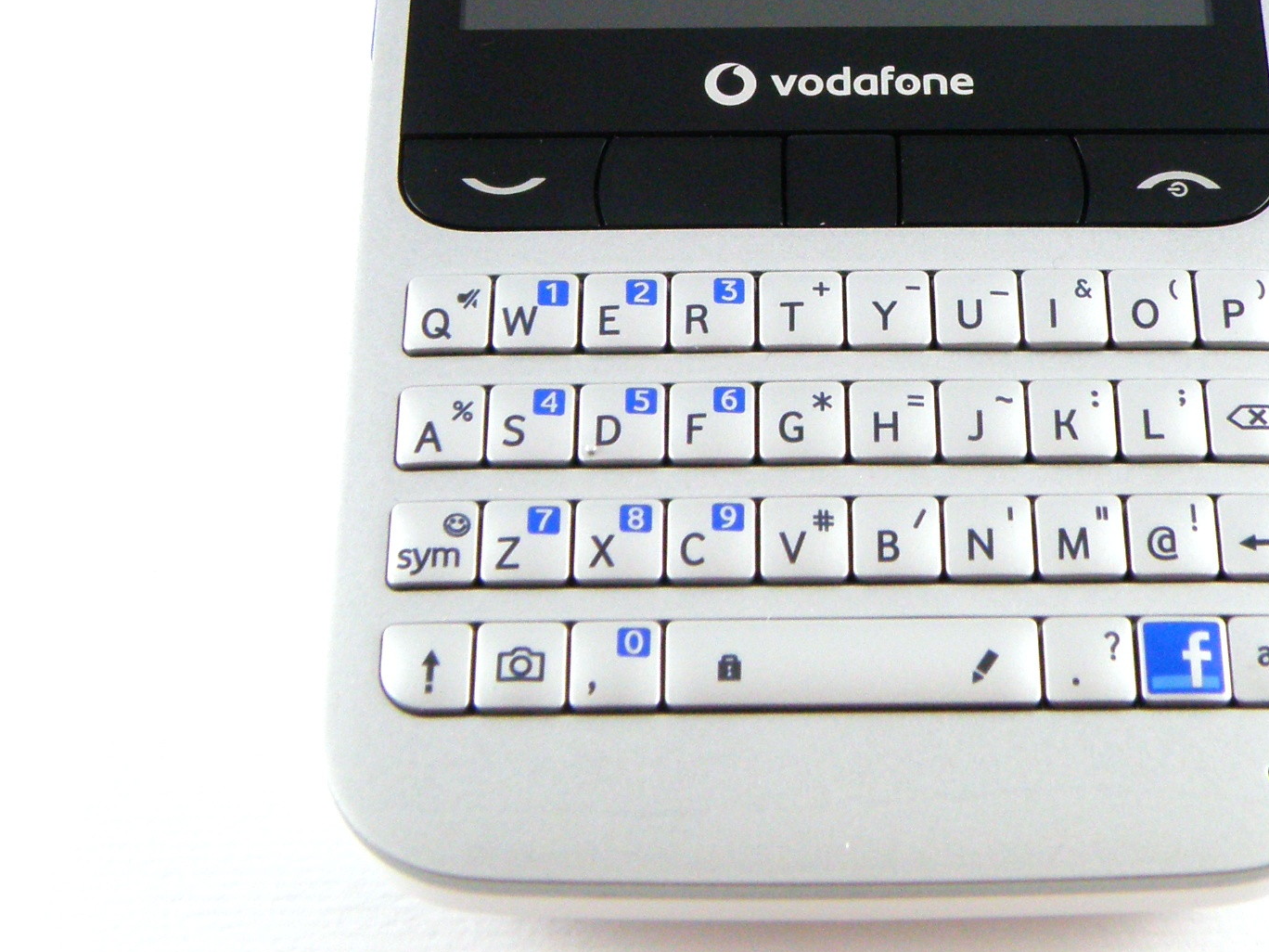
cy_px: 251
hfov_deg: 26.6
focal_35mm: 73
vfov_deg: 20.0
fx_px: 2676
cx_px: 827
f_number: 5
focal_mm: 6.97
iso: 200
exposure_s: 1/80
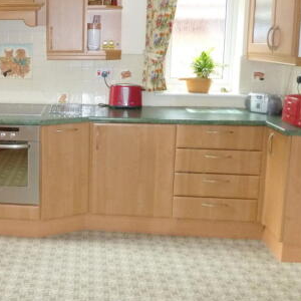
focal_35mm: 43
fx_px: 423
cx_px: 13
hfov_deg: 36.0
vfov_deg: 38.7
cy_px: 98
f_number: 3.3
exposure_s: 1/30
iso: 320
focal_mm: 4.1
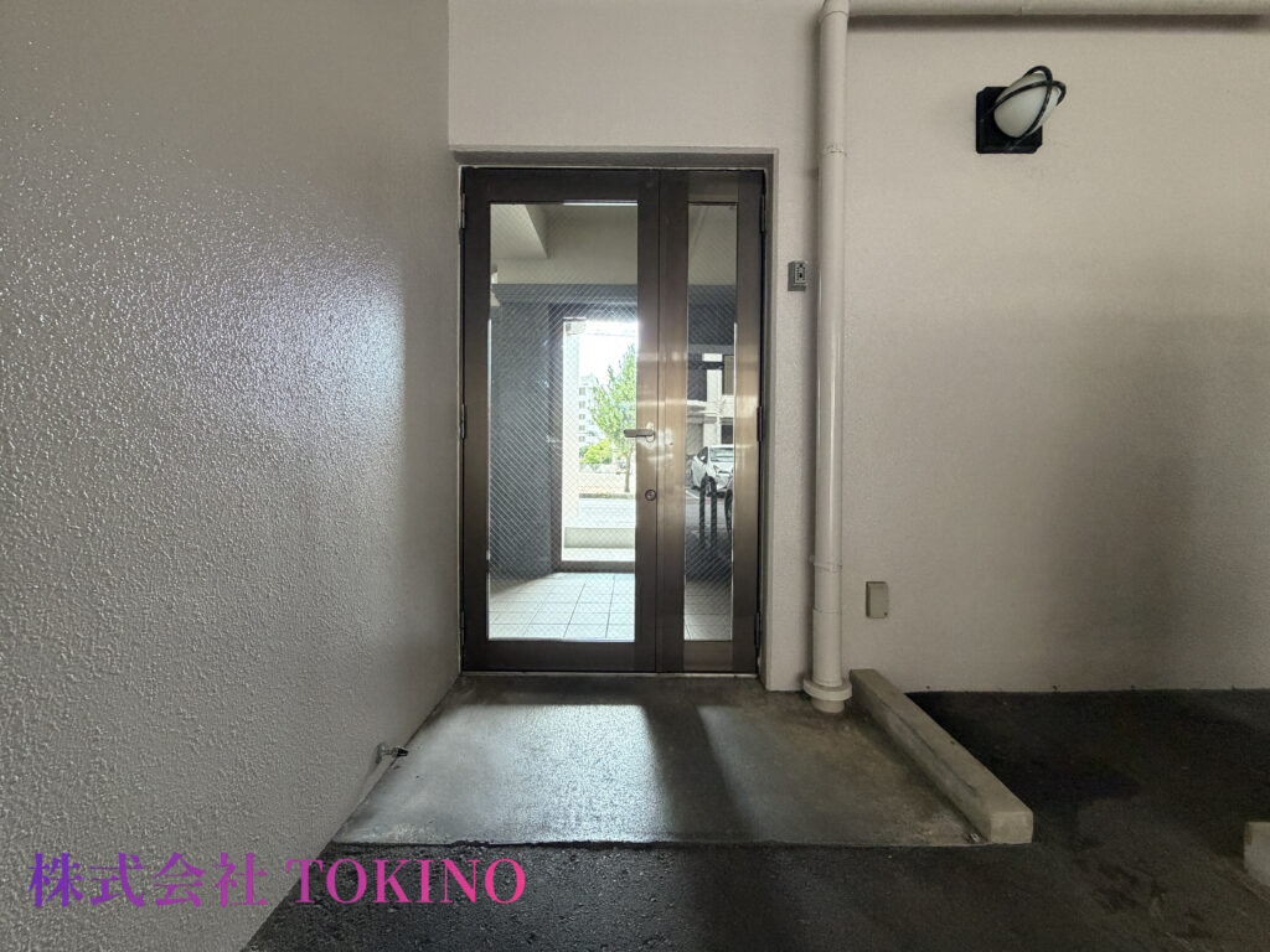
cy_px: 476
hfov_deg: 102.1
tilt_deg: -1.0
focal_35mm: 14
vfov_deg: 85.7
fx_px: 514
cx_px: 635
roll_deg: +0.3
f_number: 2.2
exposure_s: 1/60
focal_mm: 2.22
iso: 400
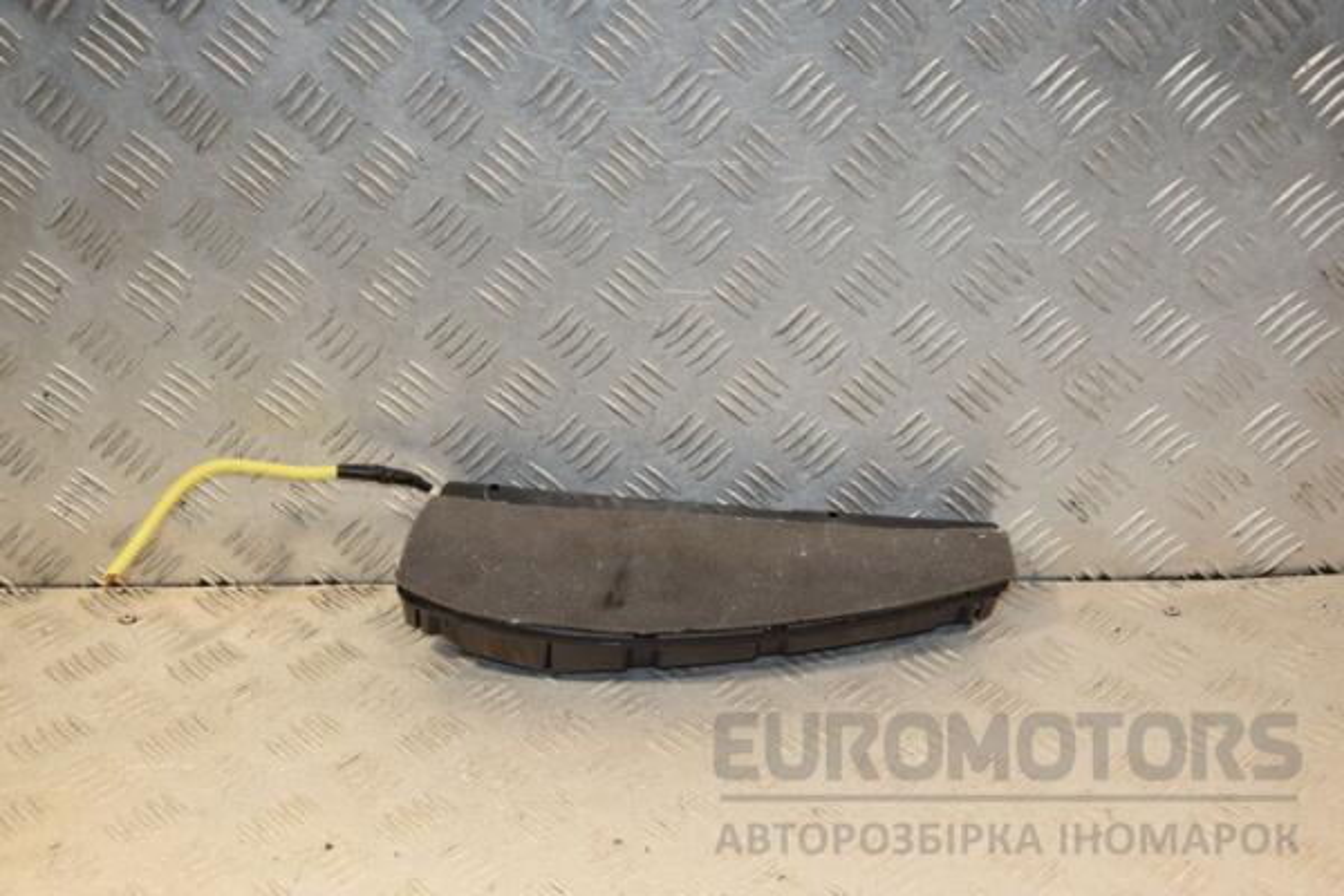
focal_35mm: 52
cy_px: 448
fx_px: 1960
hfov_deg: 37.9
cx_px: 672
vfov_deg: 25.8
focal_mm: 35
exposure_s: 1/200
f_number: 7.1
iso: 800
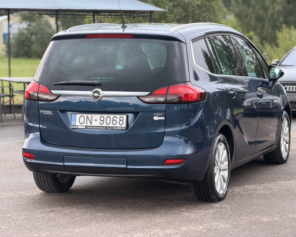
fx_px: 920
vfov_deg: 14.7
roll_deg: -0.4
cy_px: 118
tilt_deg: -5.5
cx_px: 157
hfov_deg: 18.3
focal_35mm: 105
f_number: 2.8
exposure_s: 1/121
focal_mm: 16.89
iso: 320
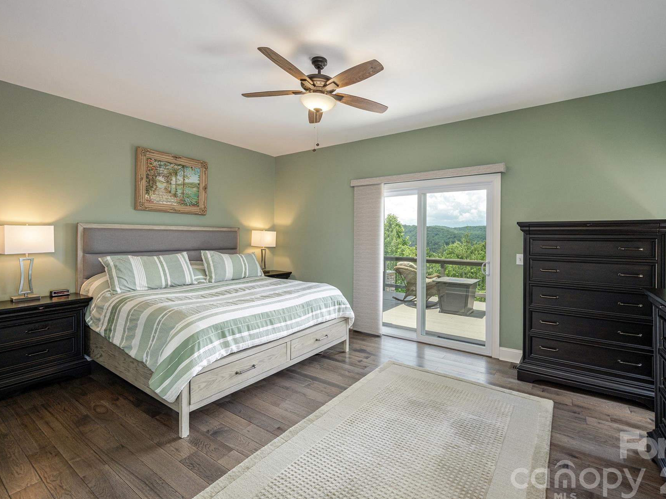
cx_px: 348
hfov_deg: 94.4
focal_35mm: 16
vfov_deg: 78.1
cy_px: 244
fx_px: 308
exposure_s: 1/40
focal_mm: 14
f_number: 7.1
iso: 320
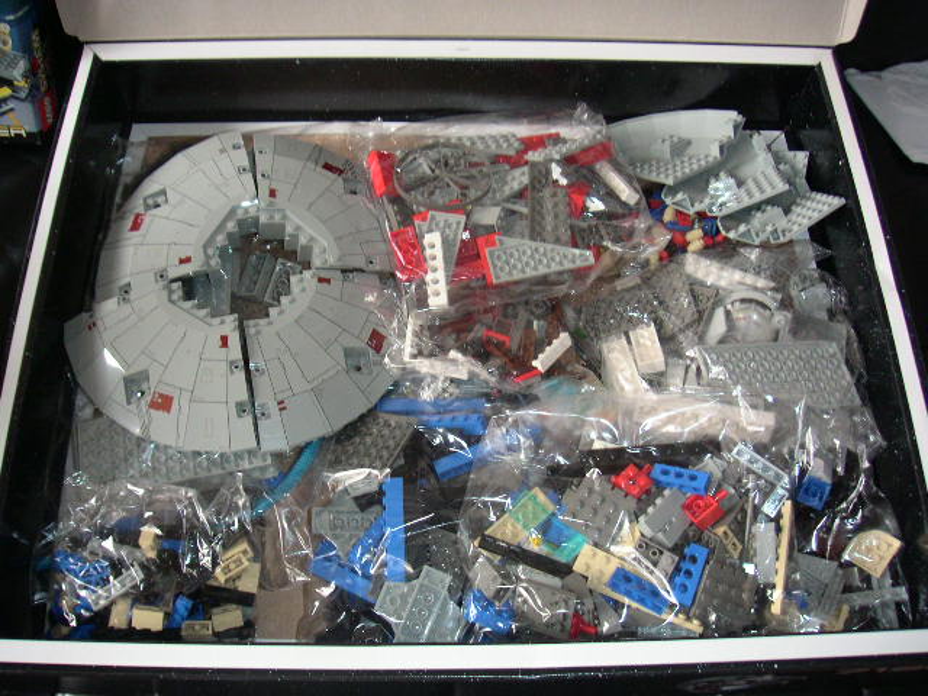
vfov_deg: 38.7
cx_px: 464
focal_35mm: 37
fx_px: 992
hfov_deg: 50.1
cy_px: 348
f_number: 2.8
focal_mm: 5.7
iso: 160
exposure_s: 1/50
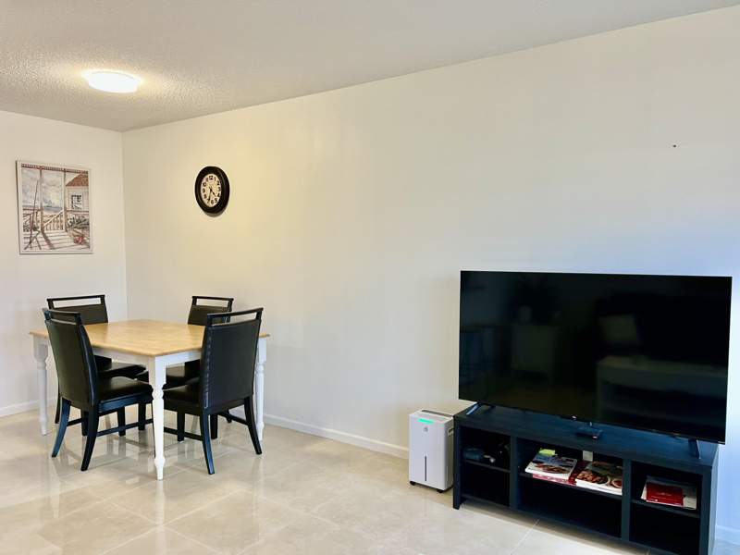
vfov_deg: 53.1
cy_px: 278
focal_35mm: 26
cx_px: 370
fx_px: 556
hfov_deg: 67.3
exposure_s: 1/60
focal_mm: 5.7
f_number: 1.5
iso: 80
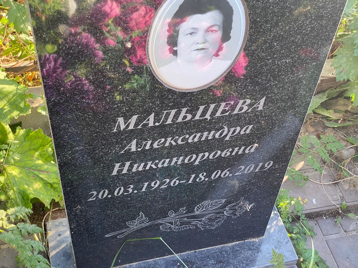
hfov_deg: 36.8
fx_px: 538
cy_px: 134
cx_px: 179
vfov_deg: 28.0
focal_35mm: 52
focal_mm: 6
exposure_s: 1/122
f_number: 2
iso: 32
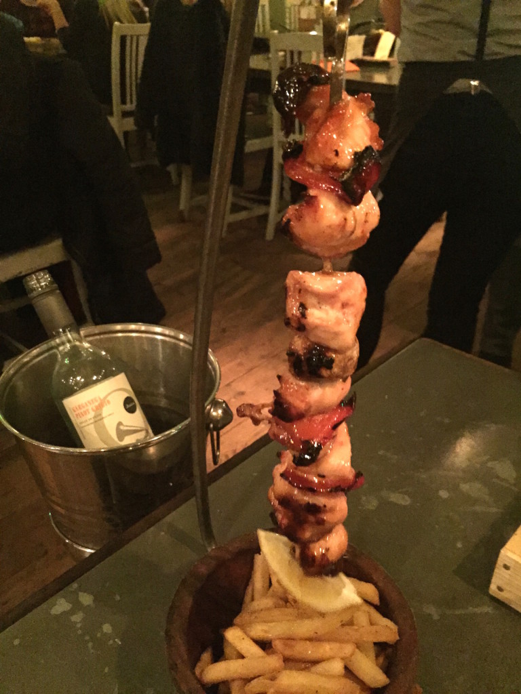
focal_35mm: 29
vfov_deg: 61.7
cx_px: 260
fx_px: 582
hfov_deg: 48.2
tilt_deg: -31.0
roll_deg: +0.4
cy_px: 347
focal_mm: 4.15
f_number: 2.2
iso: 2000
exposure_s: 1/15
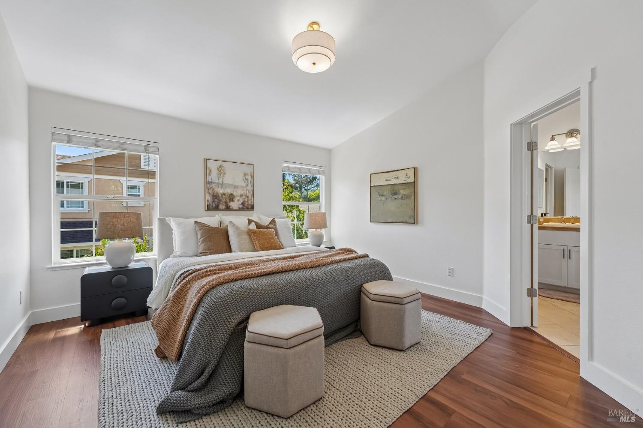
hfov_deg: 104.3
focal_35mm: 14
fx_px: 250
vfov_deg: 81.2
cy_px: 214
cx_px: 322
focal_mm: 14
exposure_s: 1/60
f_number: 8
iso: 640
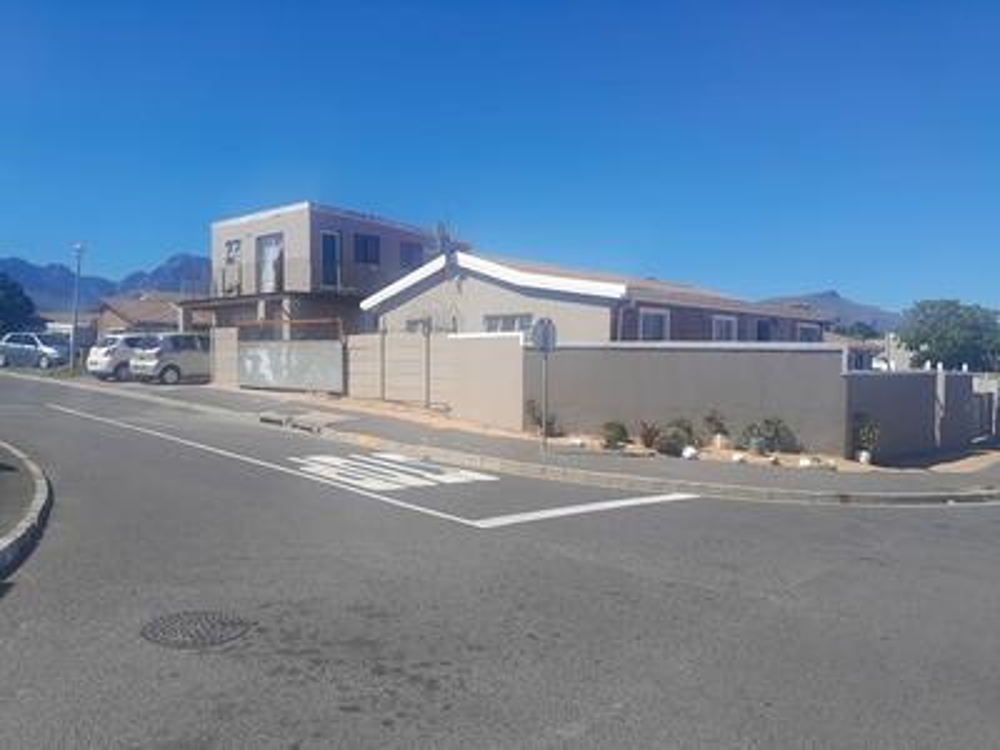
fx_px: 751
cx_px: 500
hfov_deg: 67.3
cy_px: 375
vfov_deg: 53.1
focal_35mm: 26
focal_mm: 3.98
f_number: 1.8
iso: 40
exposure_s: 1/557
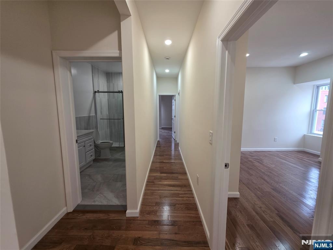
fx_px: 125
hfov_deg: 106.2
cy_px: 125
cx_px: 166
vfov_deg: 89.9
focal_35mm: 13
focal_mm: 2.2
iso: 160
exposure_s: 1/120
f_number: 1.9
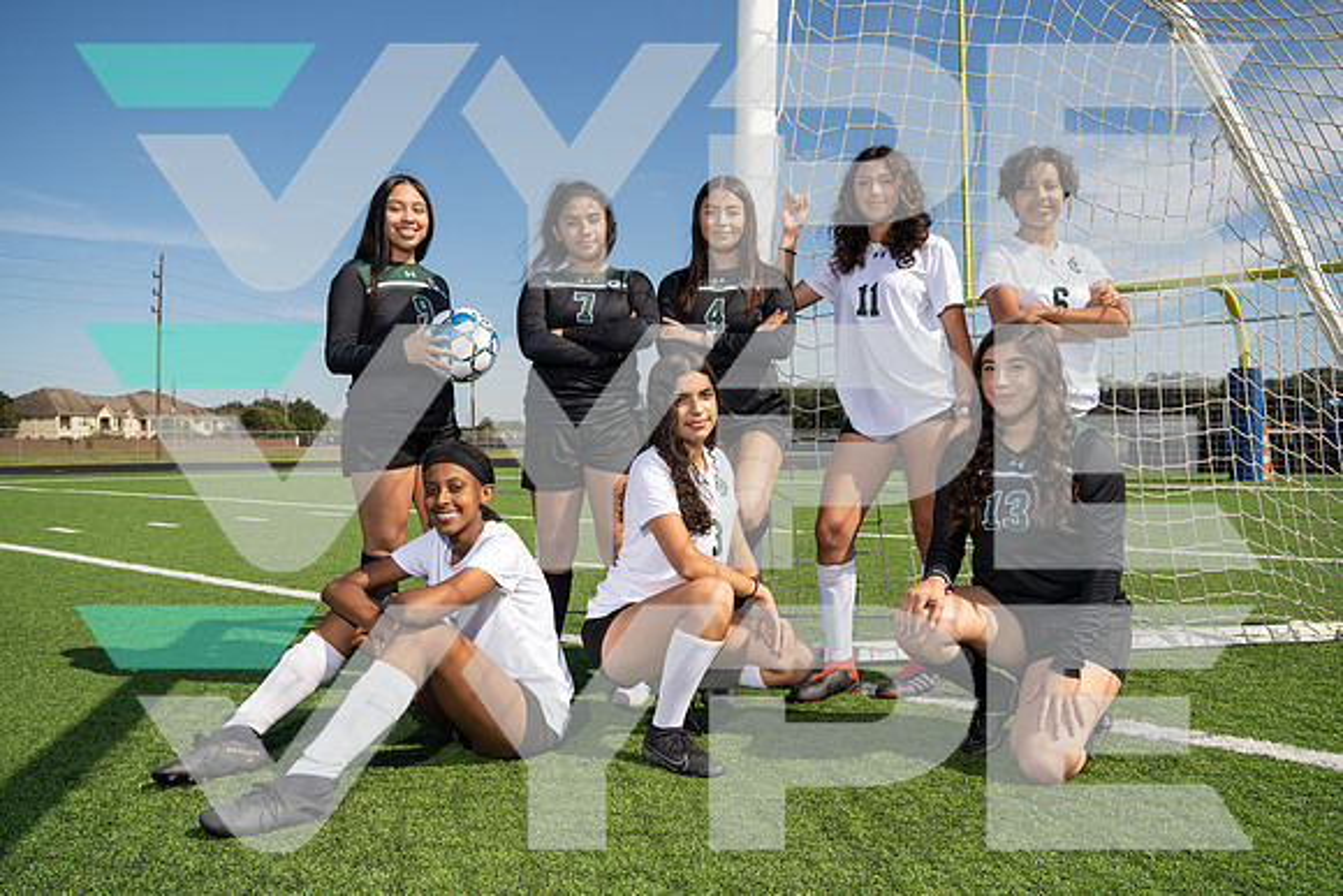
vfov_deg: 45.0
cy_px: 448
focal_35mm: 29
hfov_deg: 63.6
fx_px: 1082
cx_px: 672
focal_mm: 29
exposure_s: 1/250
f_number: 8
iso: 100
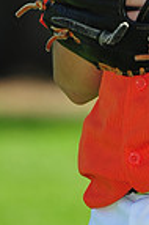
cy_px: -168
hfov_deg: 1.7
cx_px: 201
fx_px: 5047
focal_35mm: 811
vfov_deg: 2.5
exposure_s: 1/800
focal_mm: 200
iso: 200
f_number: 4.5
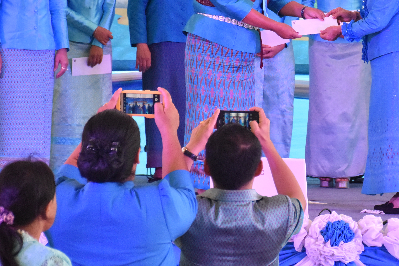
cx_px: 354
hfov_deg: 8.9
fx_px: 2560
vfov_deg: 5.9
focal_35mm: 231
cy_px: 50
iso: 2000
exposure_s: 1/500
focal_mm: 80
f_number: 5.3
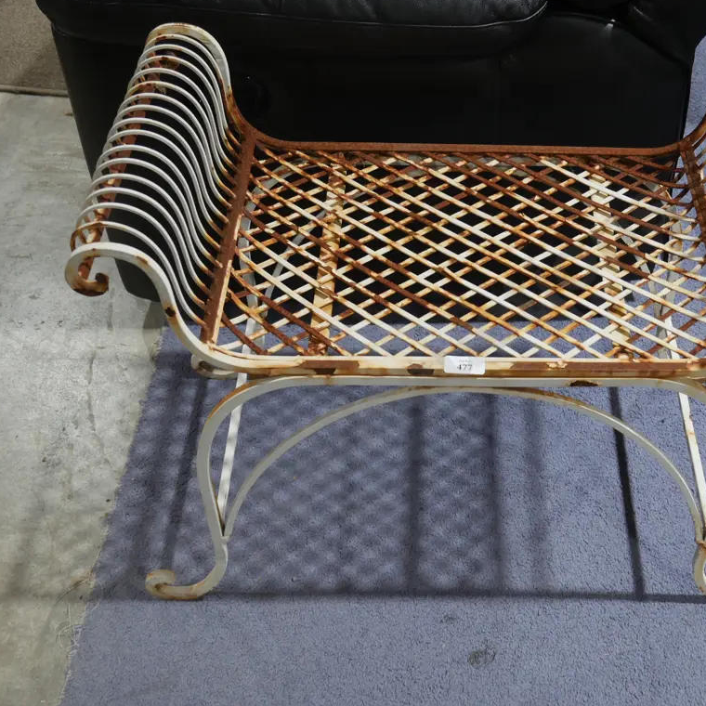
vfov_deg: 34.0
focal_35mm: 50
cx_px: 464
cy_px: 350
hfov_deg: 33.8
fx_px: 1154
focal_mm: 21
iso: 640
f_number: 4.6
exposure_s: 1/60
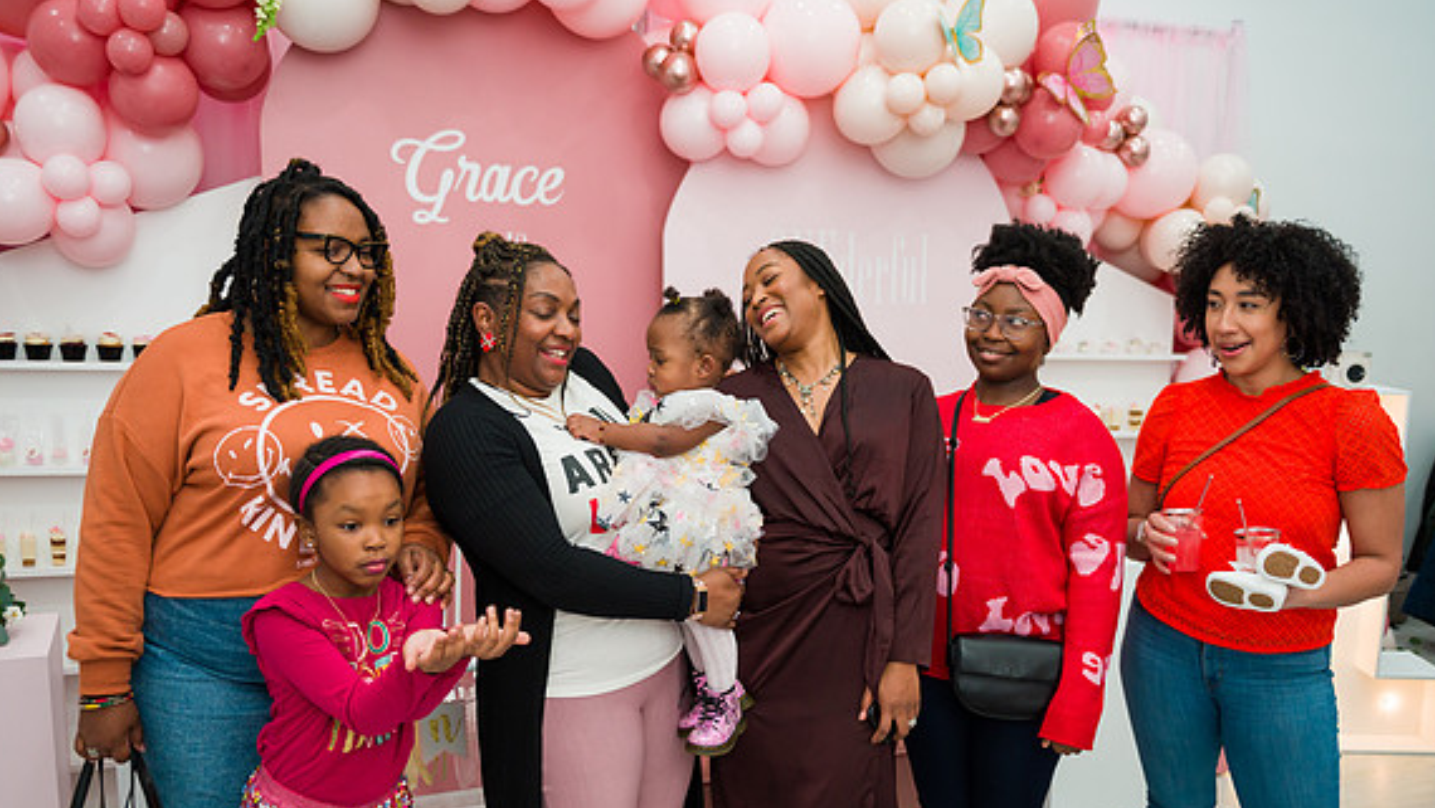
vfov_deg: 35.6
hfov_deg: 59.5
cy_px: 481
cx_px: 712
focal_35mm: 33
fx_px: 1256
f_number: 3.2
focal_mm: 31
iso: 800
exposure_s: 1/200
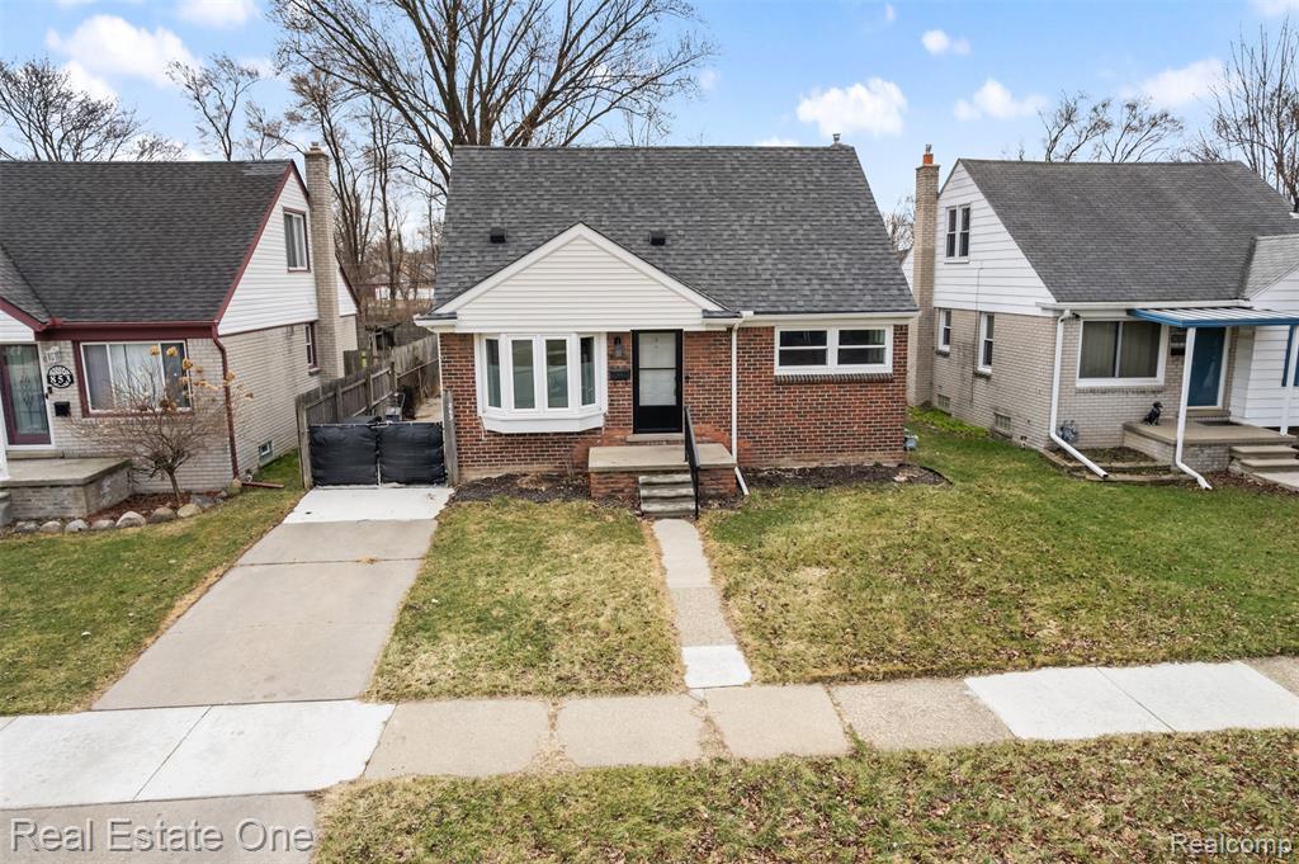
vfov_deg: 57.1
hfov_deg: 78.6
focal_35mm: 22
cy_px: 432
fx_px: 793
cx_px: 650
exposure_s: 1/800
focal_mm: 8.38
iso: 100
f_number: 2.8
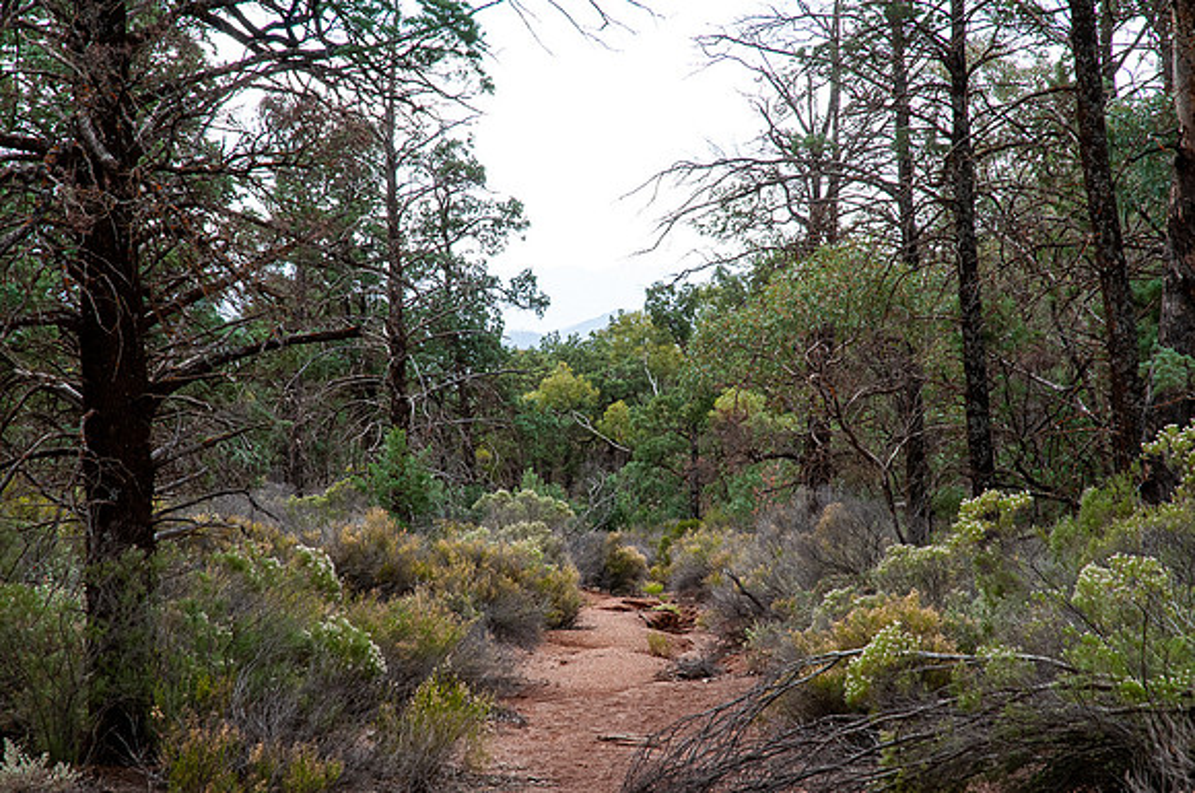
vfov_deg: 10.7
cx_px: 598
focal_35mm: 128
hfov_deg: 16.1
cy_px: 396
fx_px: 4226
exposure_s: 1/200
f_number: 11
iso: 400
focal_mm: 85
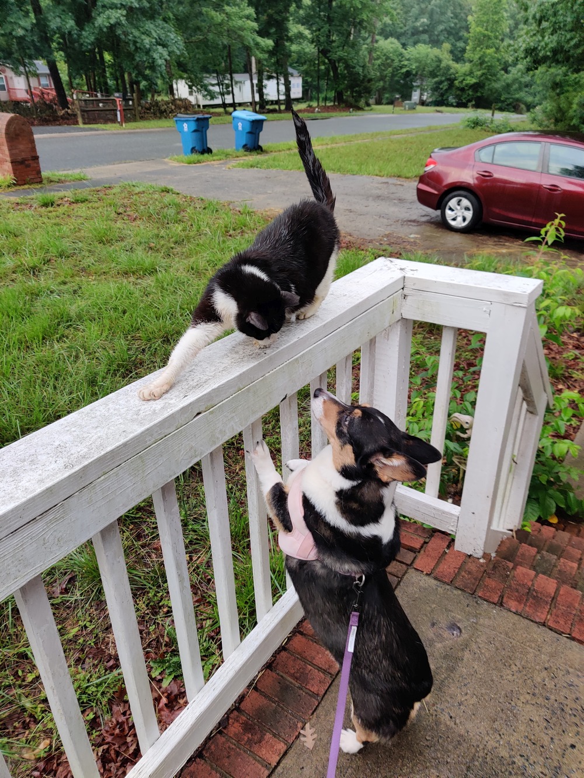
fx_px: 607
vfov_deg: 65.3
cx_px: 292
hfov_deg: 51.4
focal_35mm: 27
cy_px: 389
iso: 100
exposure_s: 1/186
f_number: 1.65
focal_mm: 4.75
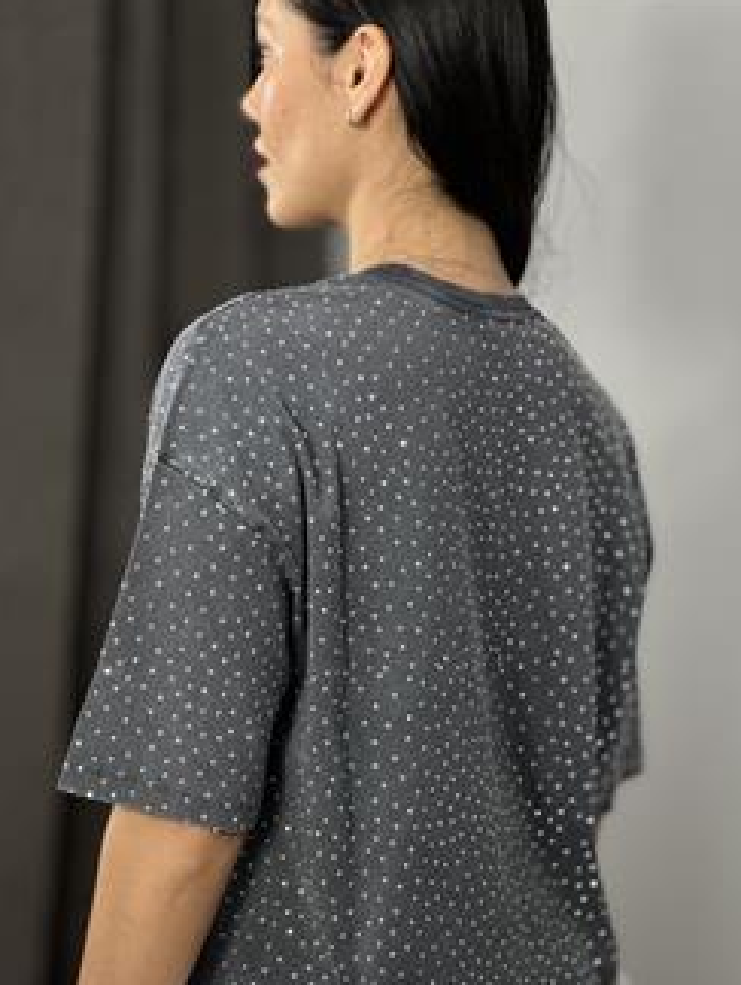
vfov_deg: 20.0
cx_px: 416
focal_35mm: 98
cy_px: 616
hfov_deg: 15.1
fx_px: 2790
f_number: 2.8
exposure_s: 1/33
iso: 200
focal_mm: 9
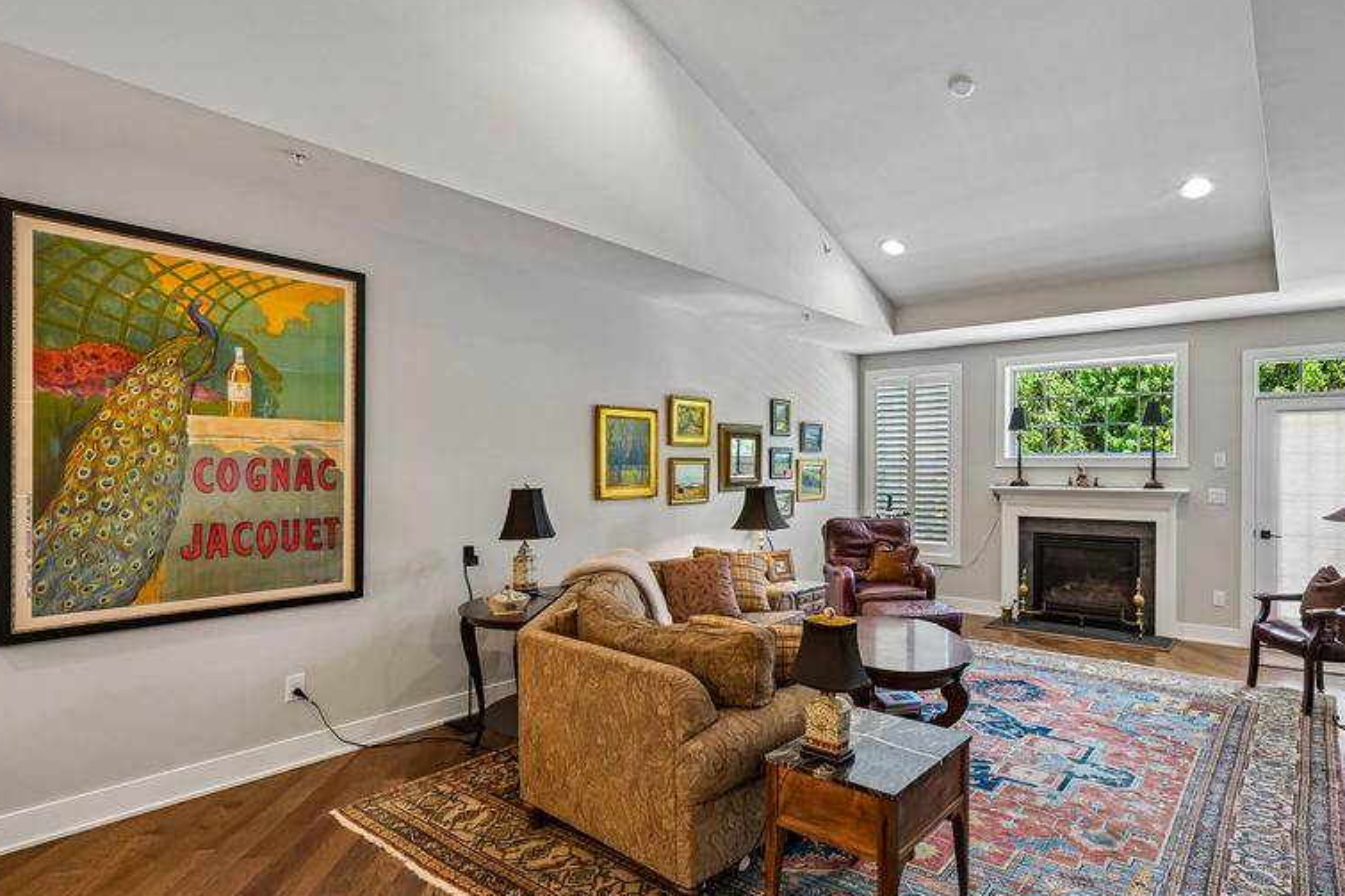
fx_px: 710
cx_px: 802
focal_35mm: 19
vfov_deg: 64.5
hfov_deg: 85.9
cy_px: 471
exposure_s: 1/4
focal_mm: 14
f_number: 8
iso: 400
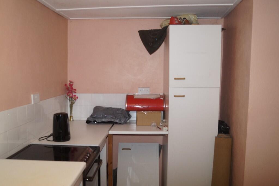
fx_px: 256
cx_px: 140
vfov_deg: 39.9
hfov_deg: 57.3
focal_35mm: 33
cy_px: 93
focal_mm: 22
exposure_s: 1/160
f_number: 4
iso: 800
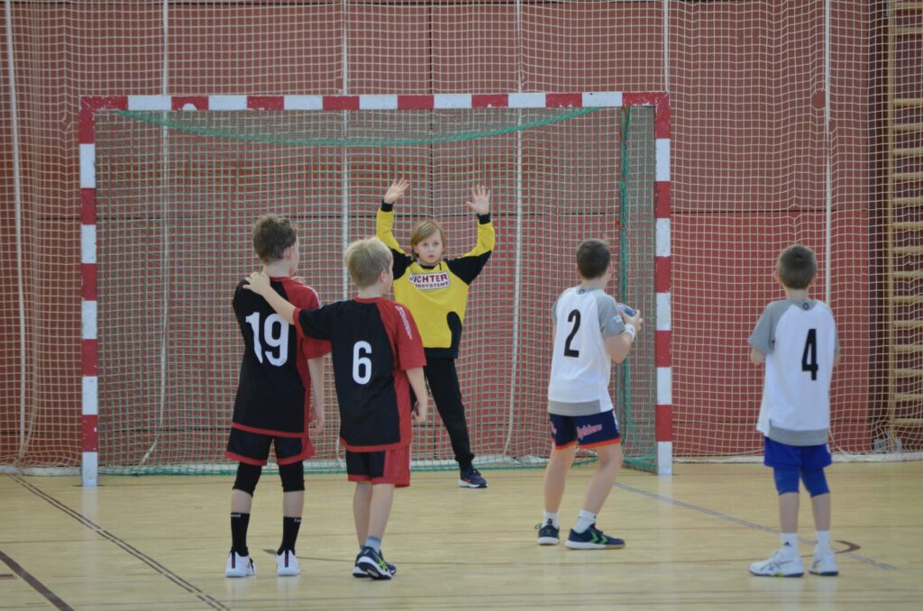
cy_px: 306
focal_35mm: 300
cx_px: 462
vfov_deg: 4.6
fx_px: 7675
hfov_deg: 6.9
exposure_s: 1/80
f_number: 5.6
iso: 1600
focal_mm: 200
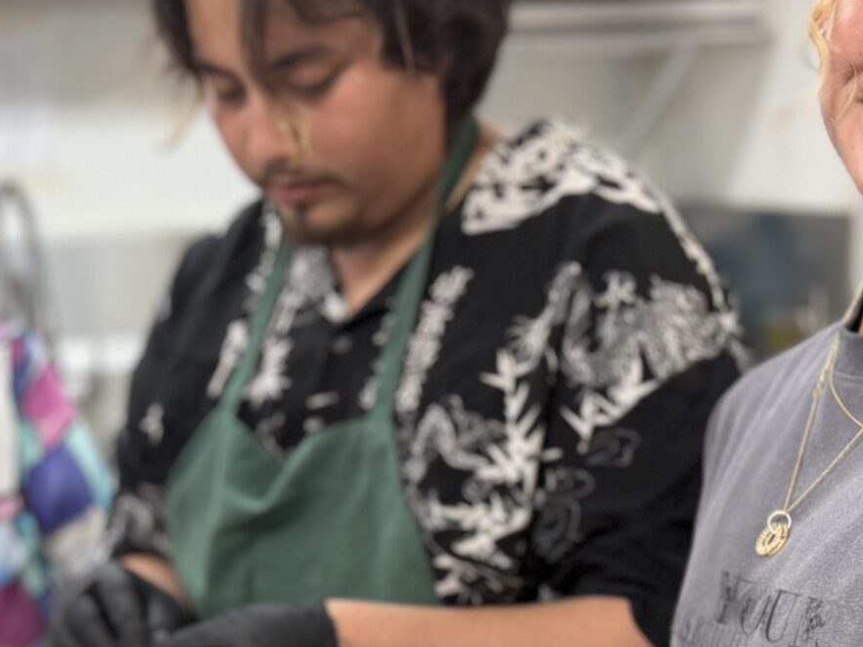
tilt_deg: -15.1
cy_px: 562
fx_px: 1745
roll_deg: +3.3
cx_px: 368
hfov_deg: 27.8
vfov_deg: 20.6
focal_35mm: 70
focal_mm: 6.76
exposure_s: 1/77
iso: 160
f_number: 1.78
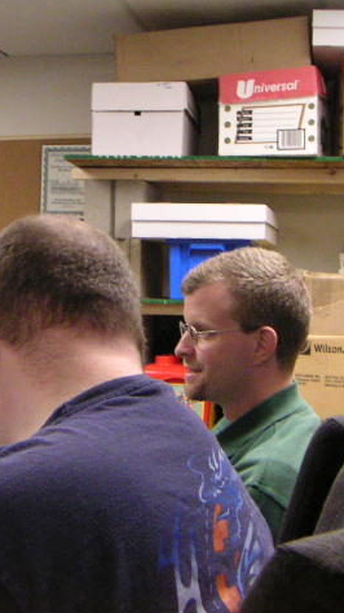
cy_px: 310
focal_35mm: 59
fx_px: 957
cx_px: 129
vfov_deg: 35.4
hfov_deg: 20.3
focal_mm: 5.3
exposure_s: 1/45
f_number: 2.9
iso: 400
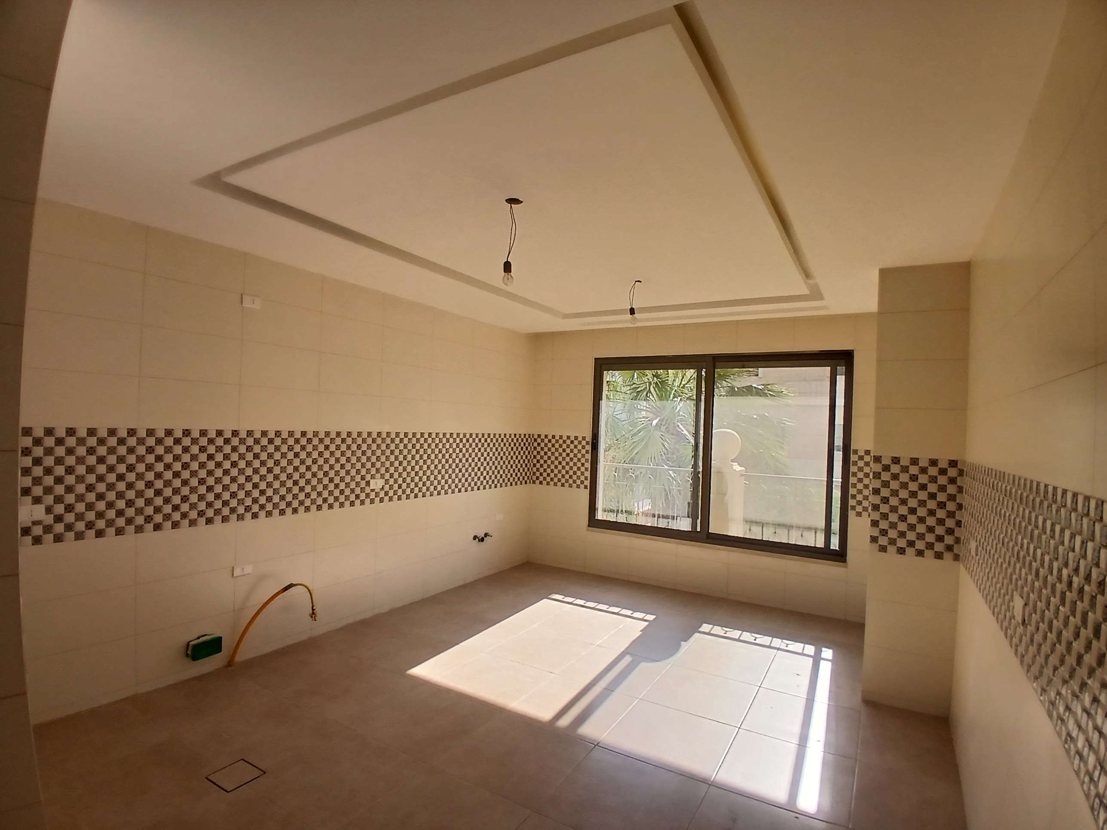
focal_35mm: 17
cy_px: 415
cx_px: 554
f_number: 2.2
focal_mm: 1.4
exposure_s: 1/333
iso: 50
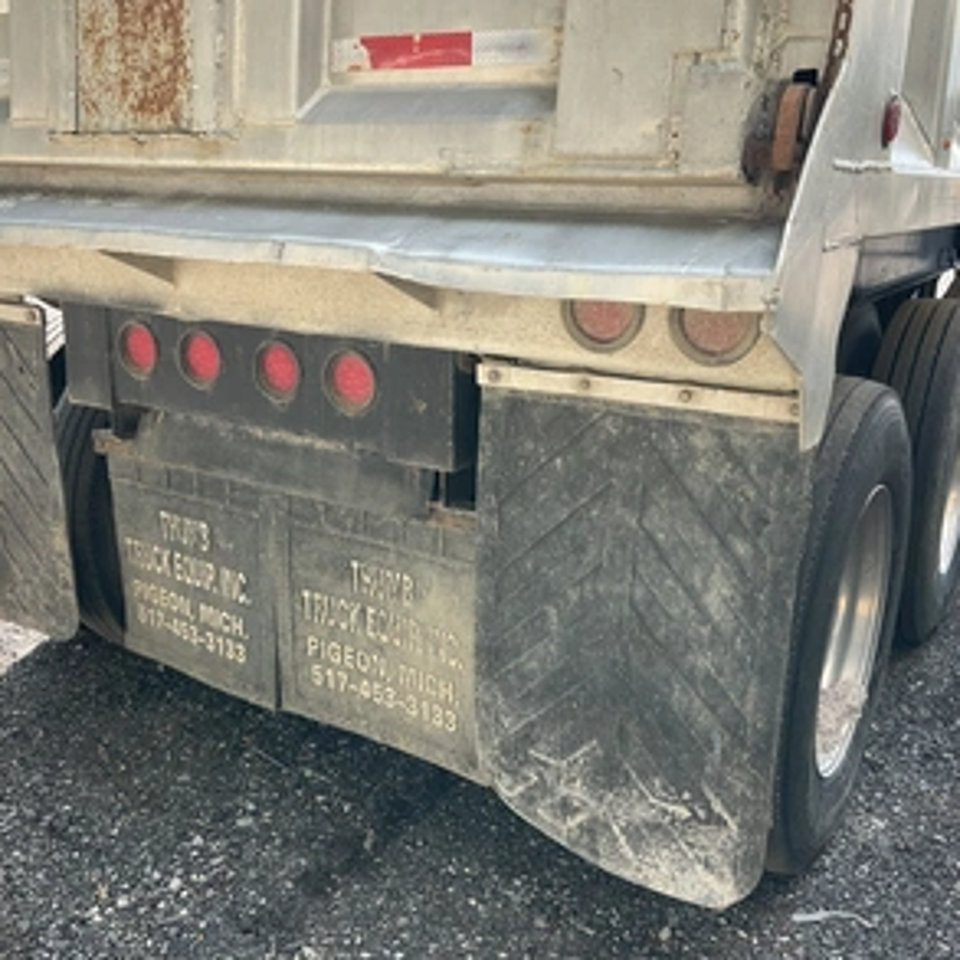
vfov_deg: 47.2
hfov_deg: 47.1
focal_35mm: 35
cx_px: 426
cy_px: 488
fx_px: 1098
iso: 16
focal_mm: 3
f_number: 1.8
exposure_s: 1/134
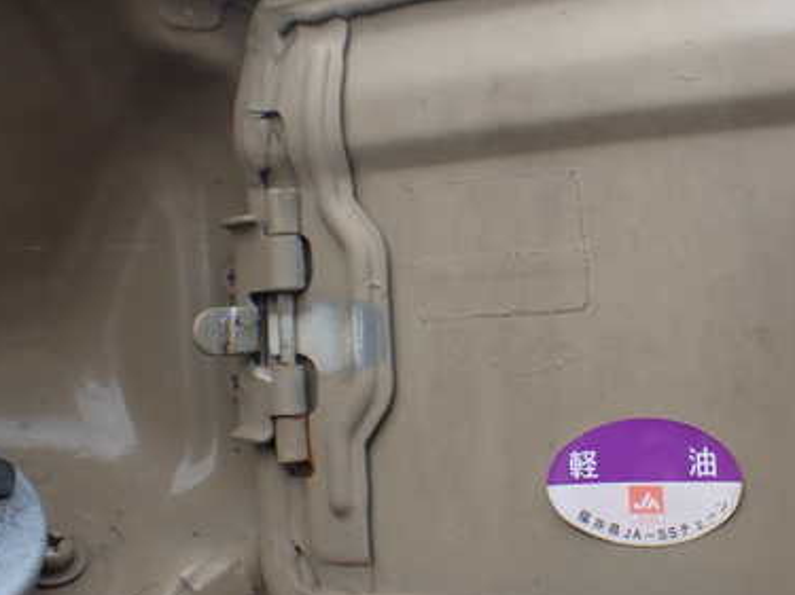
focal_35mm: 48
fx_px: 1102
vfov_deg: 30.2
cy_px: 271
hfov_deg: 38.3
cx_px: 625
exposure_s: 1/320
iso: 100
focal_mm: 5.4
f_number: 3.2
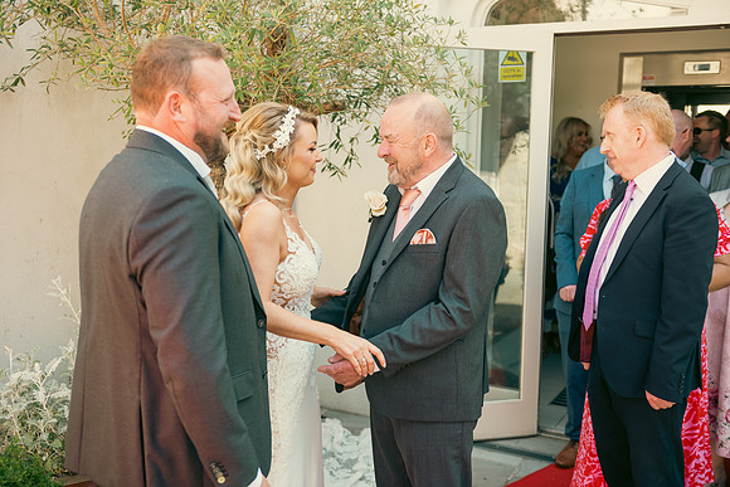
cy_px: 244
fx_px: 811
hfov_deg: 48.4
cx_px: 365
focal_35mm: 40
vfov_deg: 33.4
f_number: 3.5
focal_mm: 40
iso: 160
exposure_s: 1/250
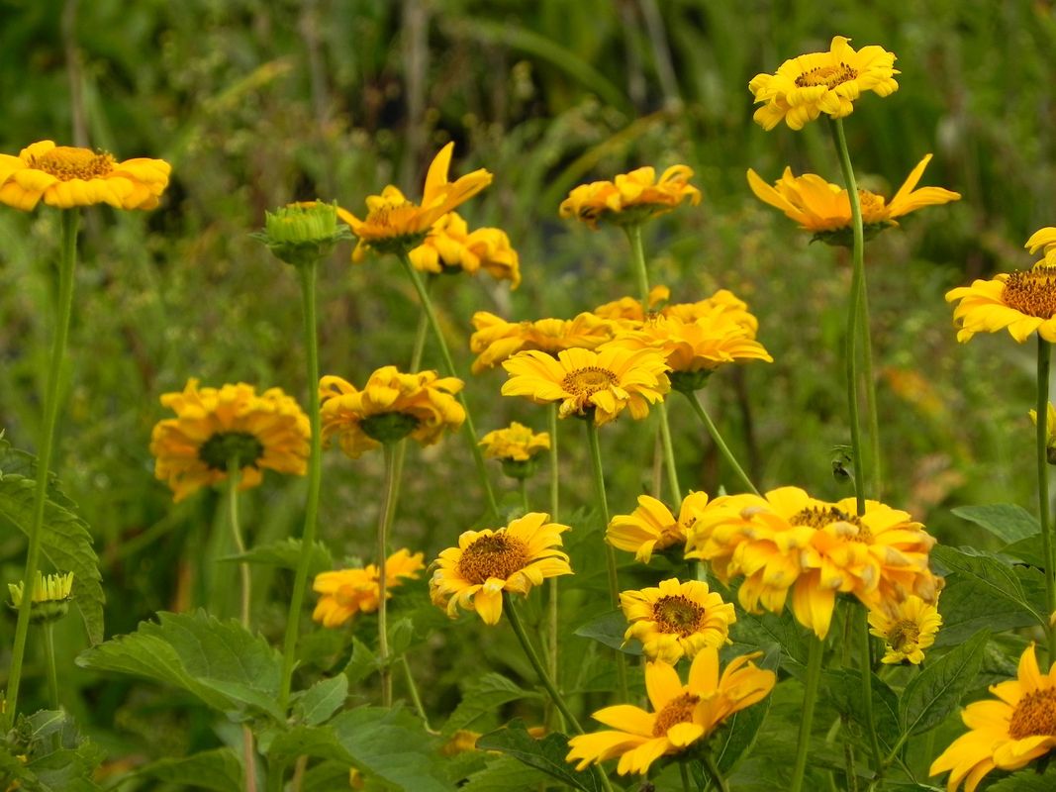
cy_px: 396
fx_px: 8876
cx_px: 528
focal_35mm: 291
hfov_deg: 6.8
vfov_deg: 5.1
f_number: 5
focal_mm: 51.8
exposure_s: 1/320
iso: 160
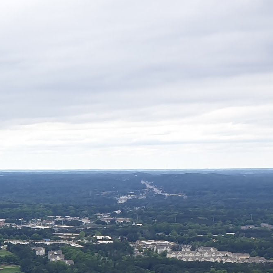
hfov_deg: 14.4
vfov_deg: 15.9
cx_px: -278
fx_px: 892
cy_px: 412
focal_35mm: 100
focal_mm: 4.3
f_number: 2.4
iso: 50
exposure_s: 1/488
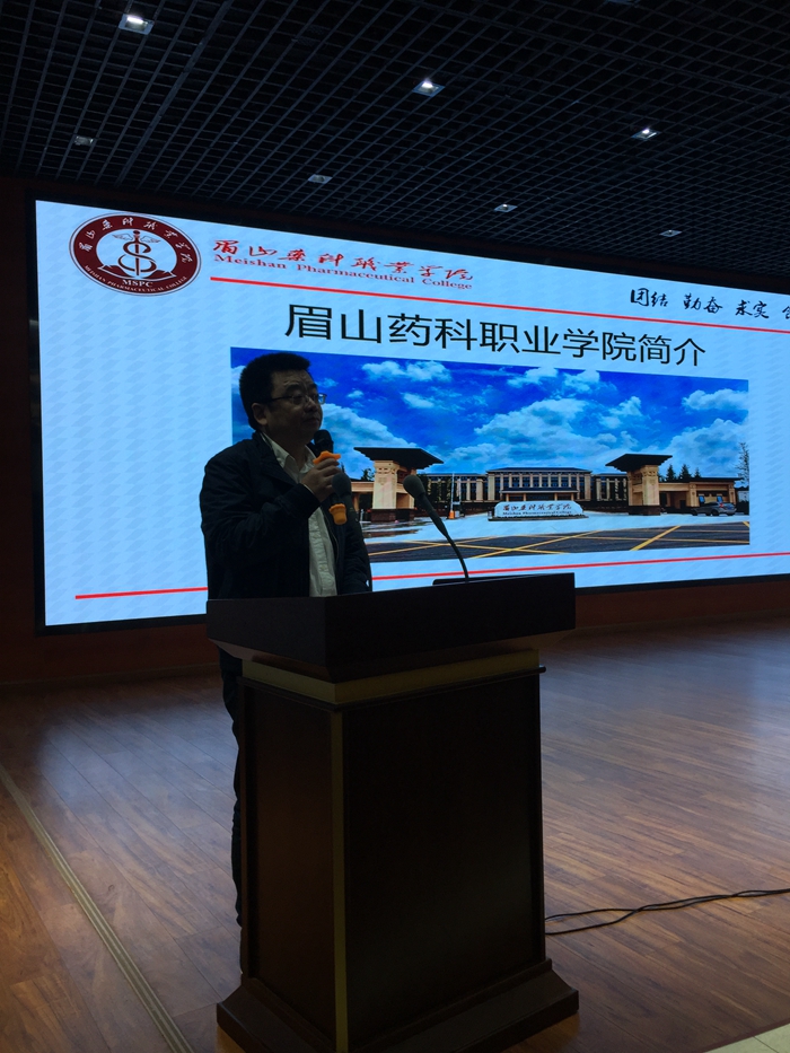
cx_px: 395
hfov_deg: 48.2
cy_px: 526
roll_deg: +0.5
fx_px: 882
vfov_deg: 61.7
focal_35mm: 29
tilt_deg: -0.8
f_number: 2.2
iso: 32
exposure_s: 1/100
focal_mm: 4.15
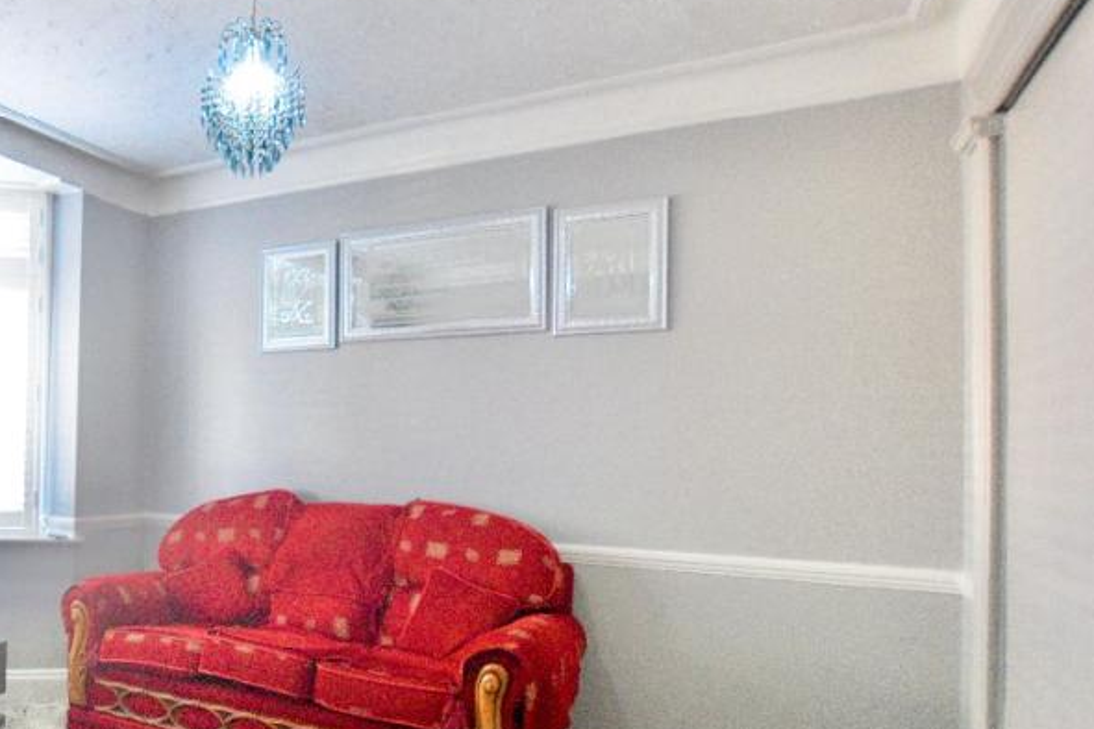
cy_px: 426
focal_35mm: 26
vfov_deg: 49.3
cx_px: 189
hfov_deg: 62.3
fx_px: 790
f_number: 3.5
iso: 2500
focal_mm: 10
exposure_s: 1/125
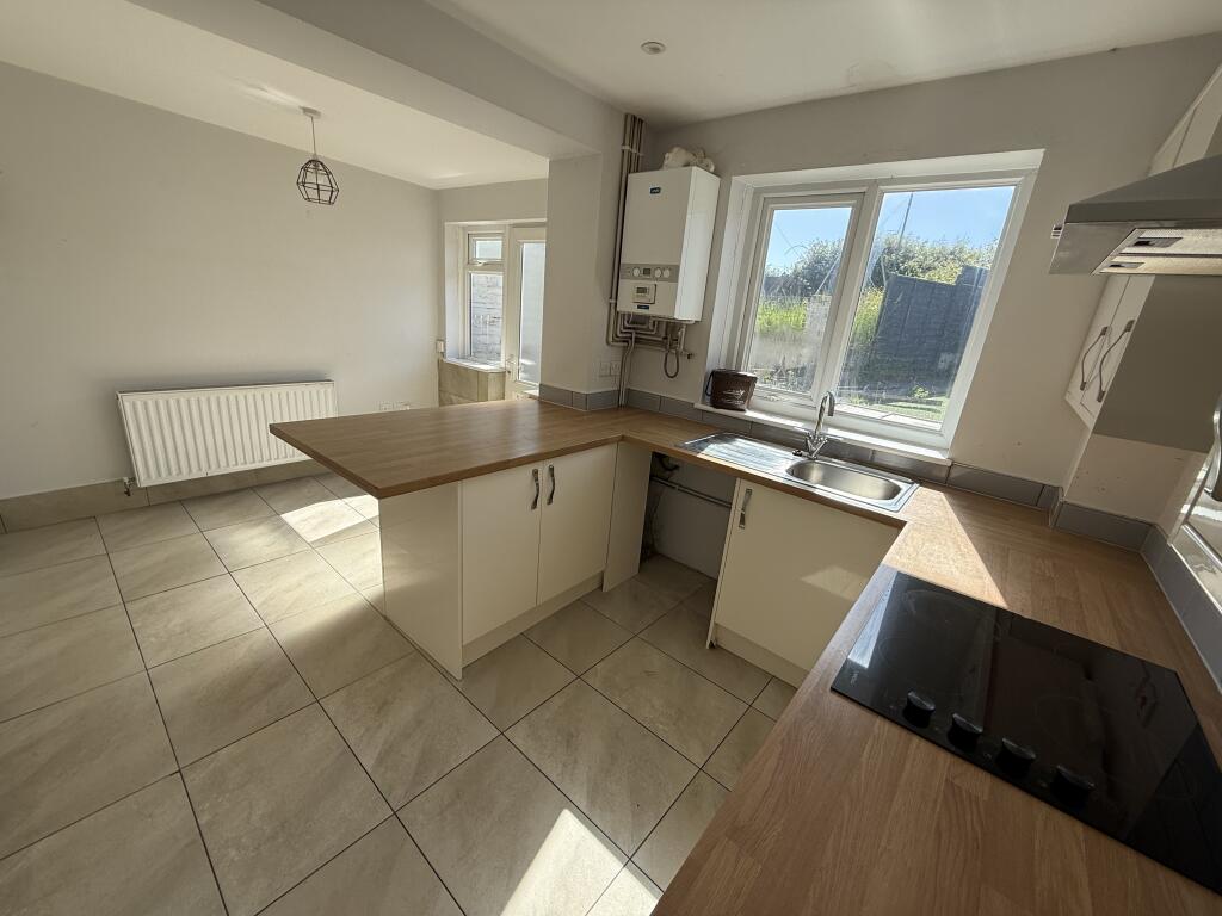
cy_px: 458
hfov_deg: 102.1
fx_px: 494
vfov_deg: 85.7
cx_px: 611
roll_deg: -4.4
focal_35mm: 14
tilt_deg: -18.6
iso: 64
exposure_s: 1/549
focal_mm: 2.22
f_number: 2.2
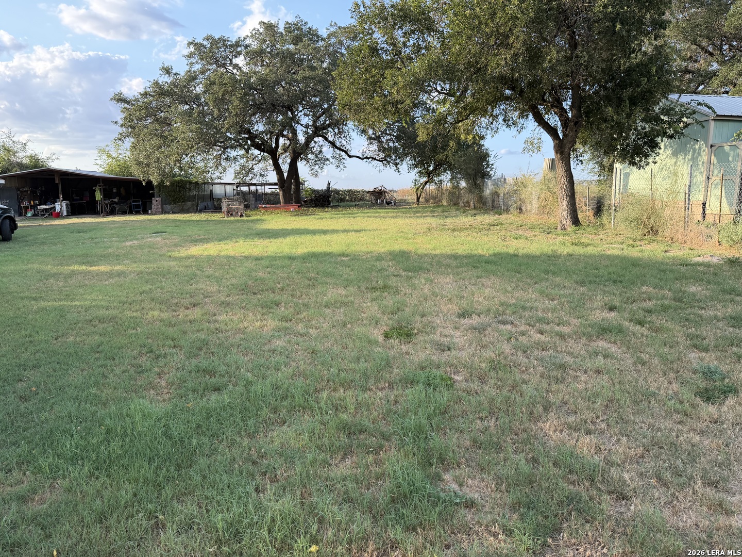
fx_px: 514
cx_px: 371
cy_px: 278
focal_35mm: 24
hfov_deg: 71.6
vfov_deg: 56.8
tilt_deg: -9.2
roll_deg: +0.2
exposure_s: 1/943
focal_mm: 6.76
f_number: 1.78
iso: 100
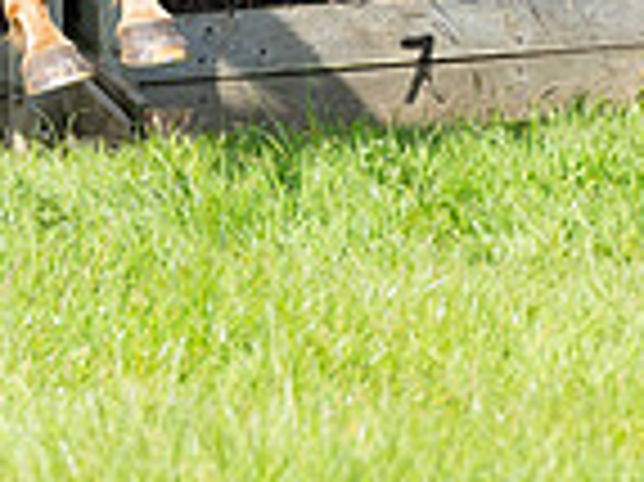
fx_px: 8272
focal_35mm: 445
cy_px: -378
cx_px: -336
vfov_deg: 3.3
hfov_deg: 4.4
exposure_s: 1/1250
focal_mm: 98
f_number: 4
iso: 200
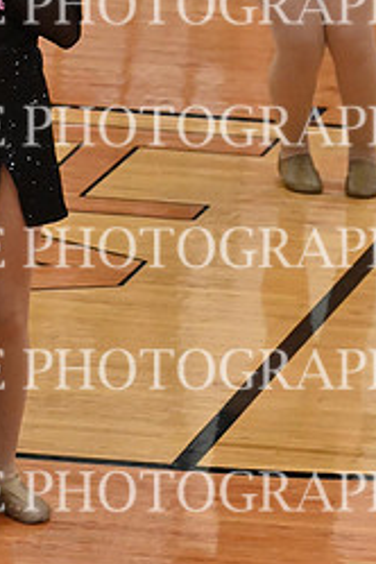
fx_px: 7676
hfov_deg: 2.8
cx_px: 8
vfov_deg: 4.2
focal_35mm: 490
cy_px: -57
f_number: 4
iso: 6400
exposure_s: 1/400
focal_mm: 140
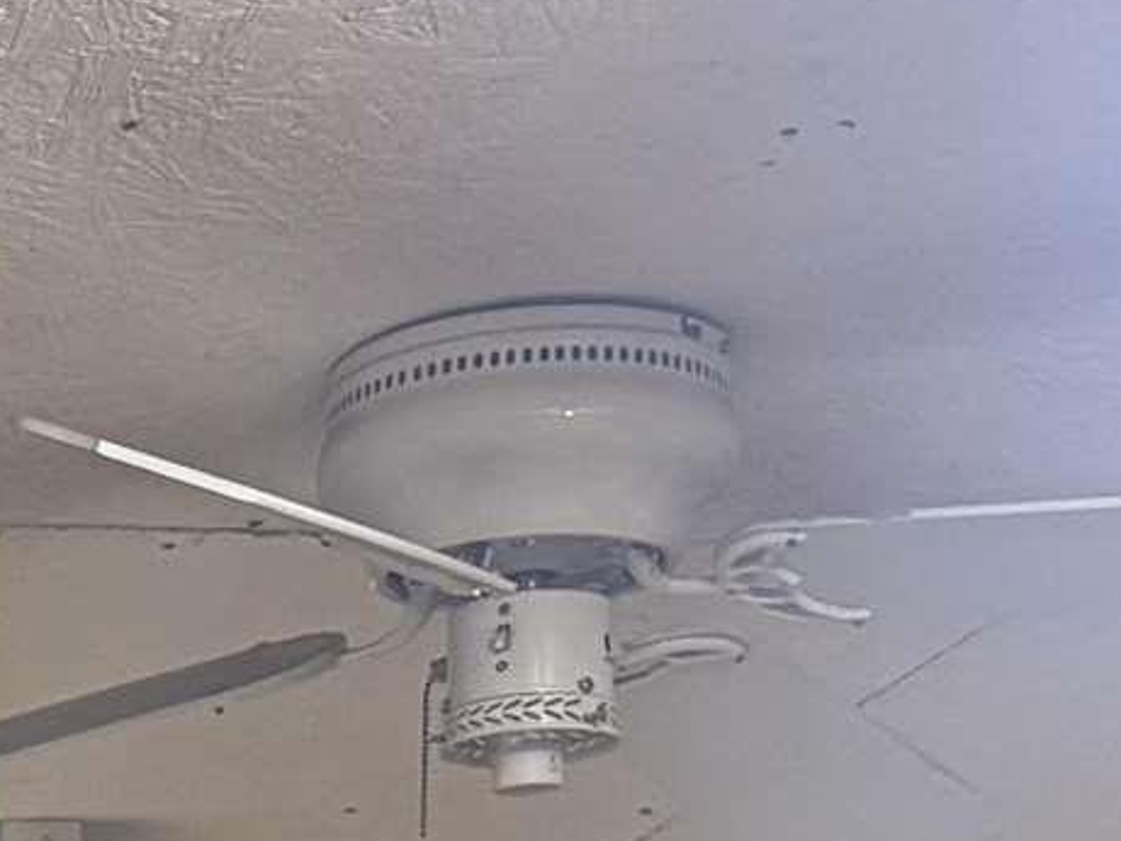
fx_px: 5183
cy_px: 2258
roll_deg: +0.2
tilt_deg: -1.9
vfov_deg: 8.3
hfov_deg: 11.4
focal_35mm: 160
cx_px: -963
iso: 320
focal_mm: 6.76
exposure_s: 1/60
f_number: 1.78
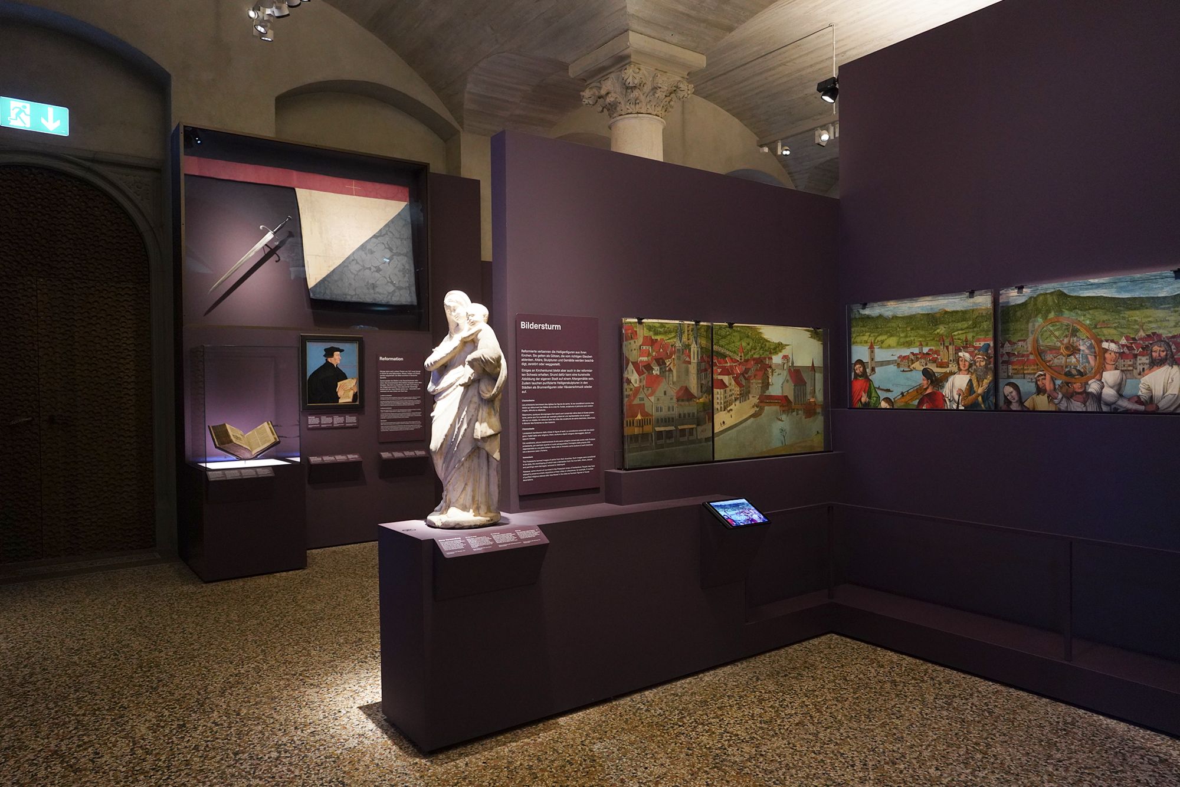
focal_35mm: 24
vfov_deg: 53.1
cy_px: 394
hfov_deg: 73.7
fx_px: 787
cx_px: 590
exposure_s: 1/80
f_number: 3.5
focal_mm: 24
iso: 3200
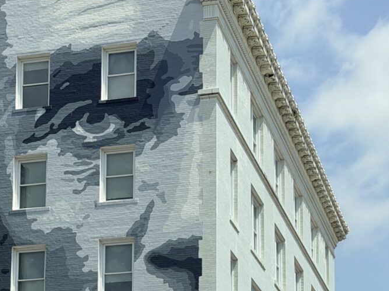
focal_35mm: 74
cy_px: 216
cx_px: 205
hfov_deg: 26.3
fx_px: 832
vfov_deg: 19.8
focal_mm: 6.76
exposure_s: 1/6536
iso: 64
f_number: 1.78
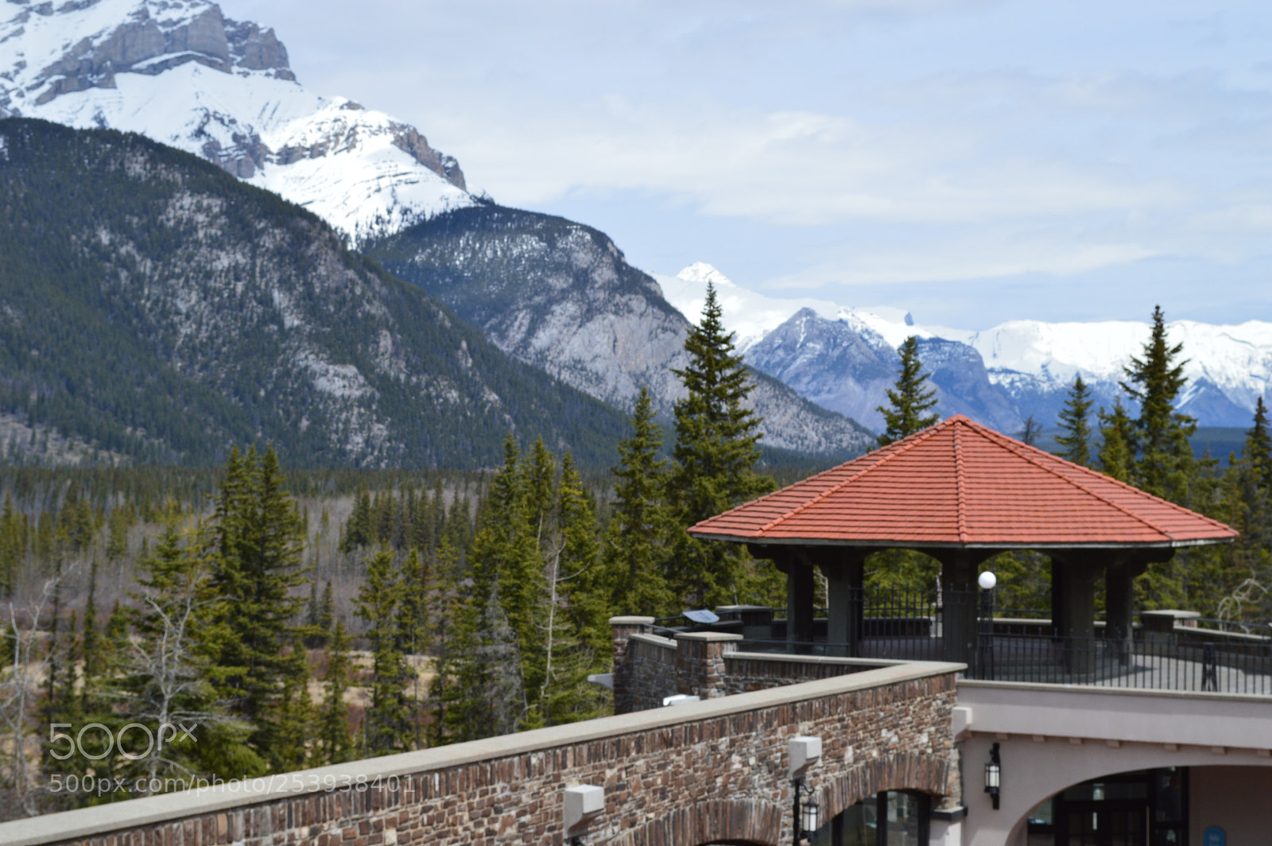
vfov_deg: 20.1
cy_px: 423
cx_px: 636
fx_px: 2383
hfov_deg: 29.9
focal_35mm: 68
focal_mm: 45
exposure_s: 1/500
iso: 320
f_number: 11
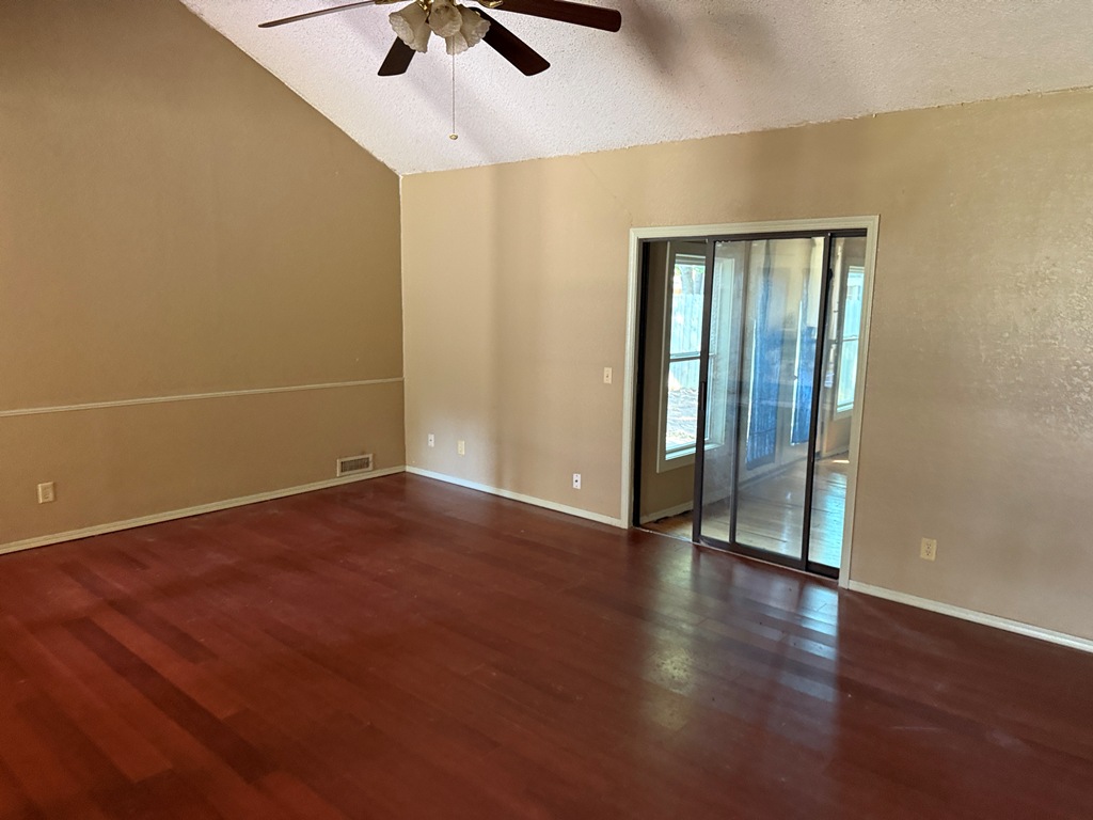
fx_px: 758
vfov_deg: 56.8
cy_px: 410
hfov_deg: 71.6
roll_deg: -1.9
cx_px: 546
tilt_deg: -12.2
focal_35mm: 24
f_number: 1.78
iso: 640
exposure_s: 1/40
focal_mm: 6.76
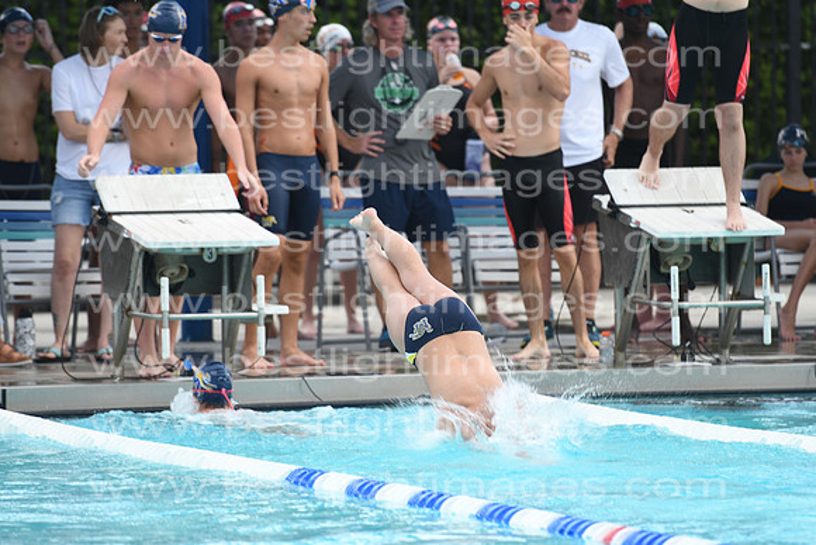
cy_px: 272
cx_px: 408
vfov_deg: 4.6
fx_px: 6801
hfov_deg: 6.9
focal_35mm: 300
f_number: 4
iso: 250
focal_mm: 200
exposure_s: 1/800
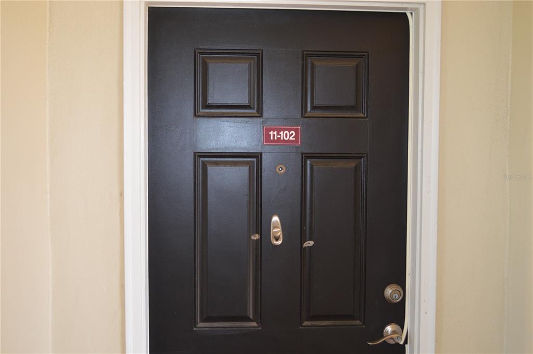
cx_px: 266
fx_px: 577
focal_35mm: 39
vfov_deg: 34.1
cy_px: 177
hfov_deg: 49.6
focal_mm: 26
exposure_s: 1/60
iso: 450
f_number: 4.2
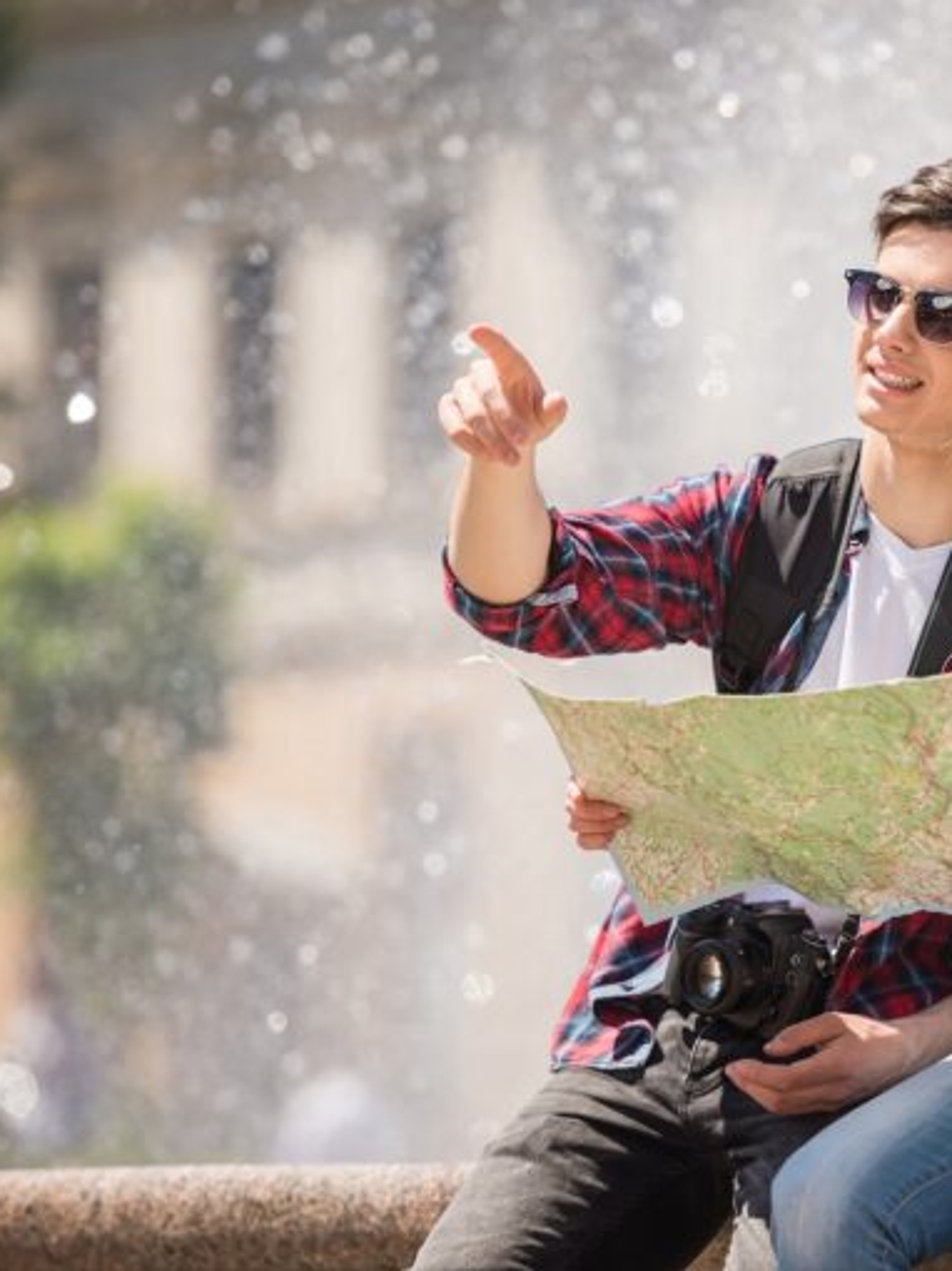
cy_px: 637
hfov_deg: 5.7
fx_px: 9579
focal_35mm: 261
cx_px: 822
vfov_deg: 7.6
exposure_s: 1/1600
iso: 160
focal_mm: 180
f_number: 2.8
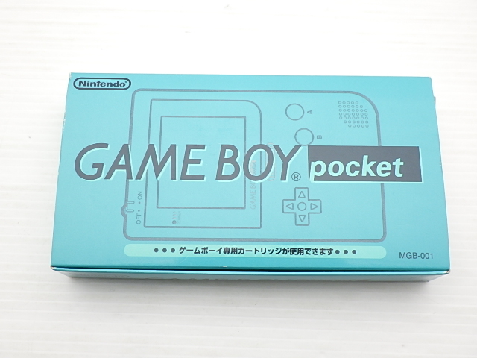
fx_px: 579
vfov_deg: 34.3
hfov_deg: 44.8
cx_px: 238
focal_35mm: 42
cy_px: 179
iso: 200
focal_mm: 7.5
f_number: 4.2
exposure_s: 1/125
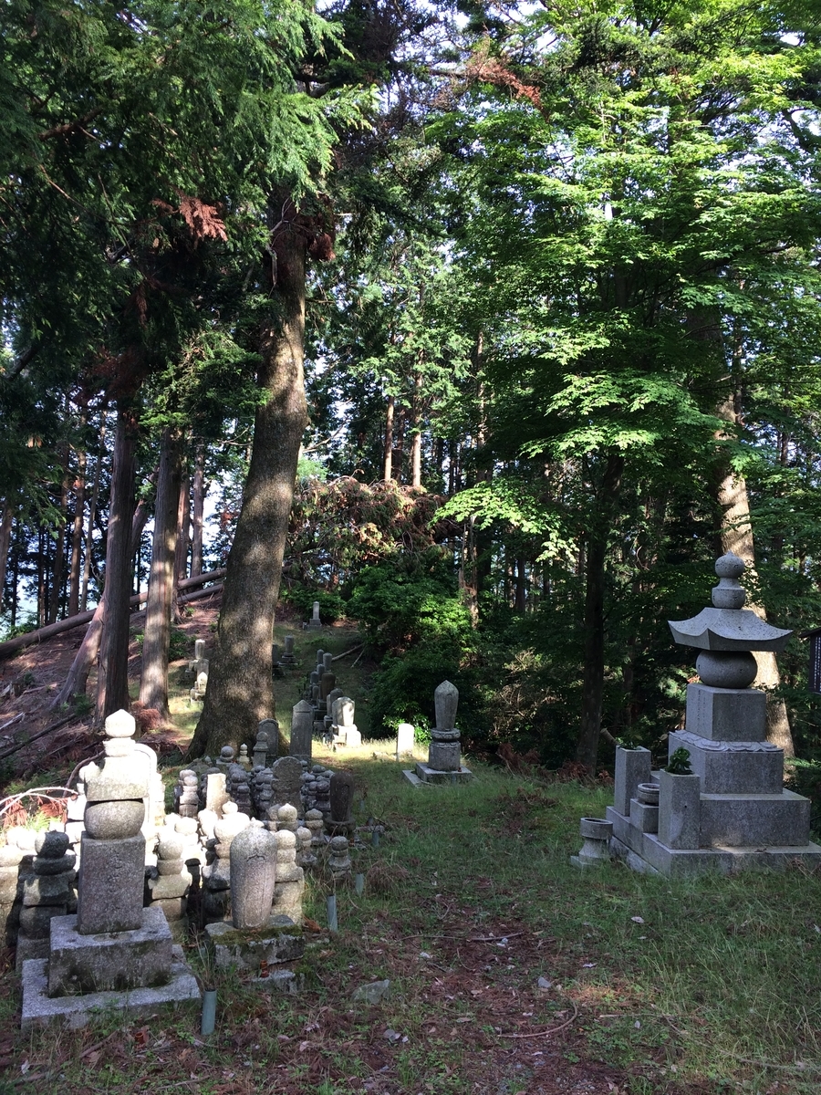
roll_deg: -1.6
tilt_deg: -2.0
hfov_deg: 48.2
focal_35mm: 29
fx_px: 917
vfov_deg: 61.7
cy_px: 548
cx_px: 410
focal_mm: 4.15
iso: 32
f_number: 2.2
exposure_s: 1/165
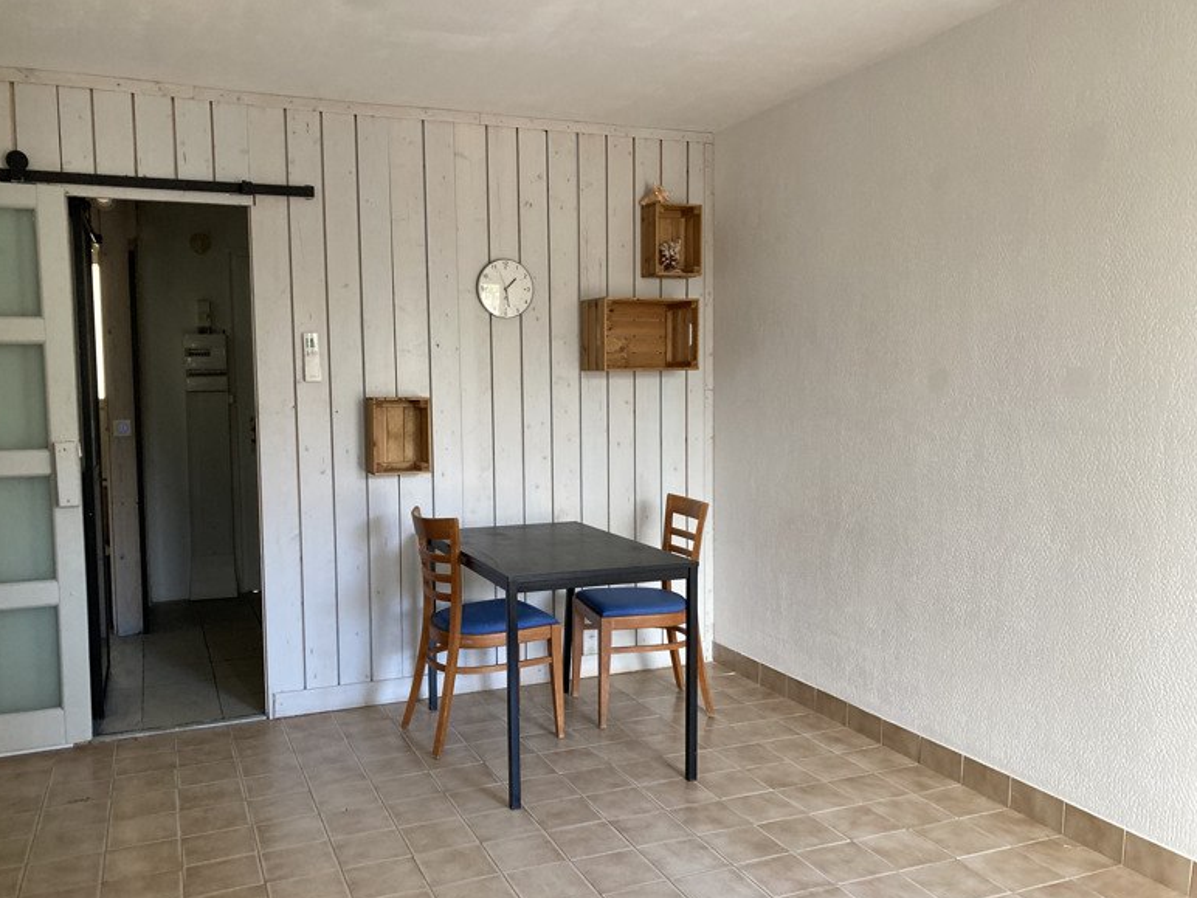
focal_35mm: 29
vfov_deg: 48.2
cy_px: 451
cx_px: 578
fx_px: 1003
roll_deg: +0.0
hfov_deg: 61.6
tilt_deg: -3.5
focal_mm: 3.99
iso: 125
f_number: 1.8
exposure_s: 1/60
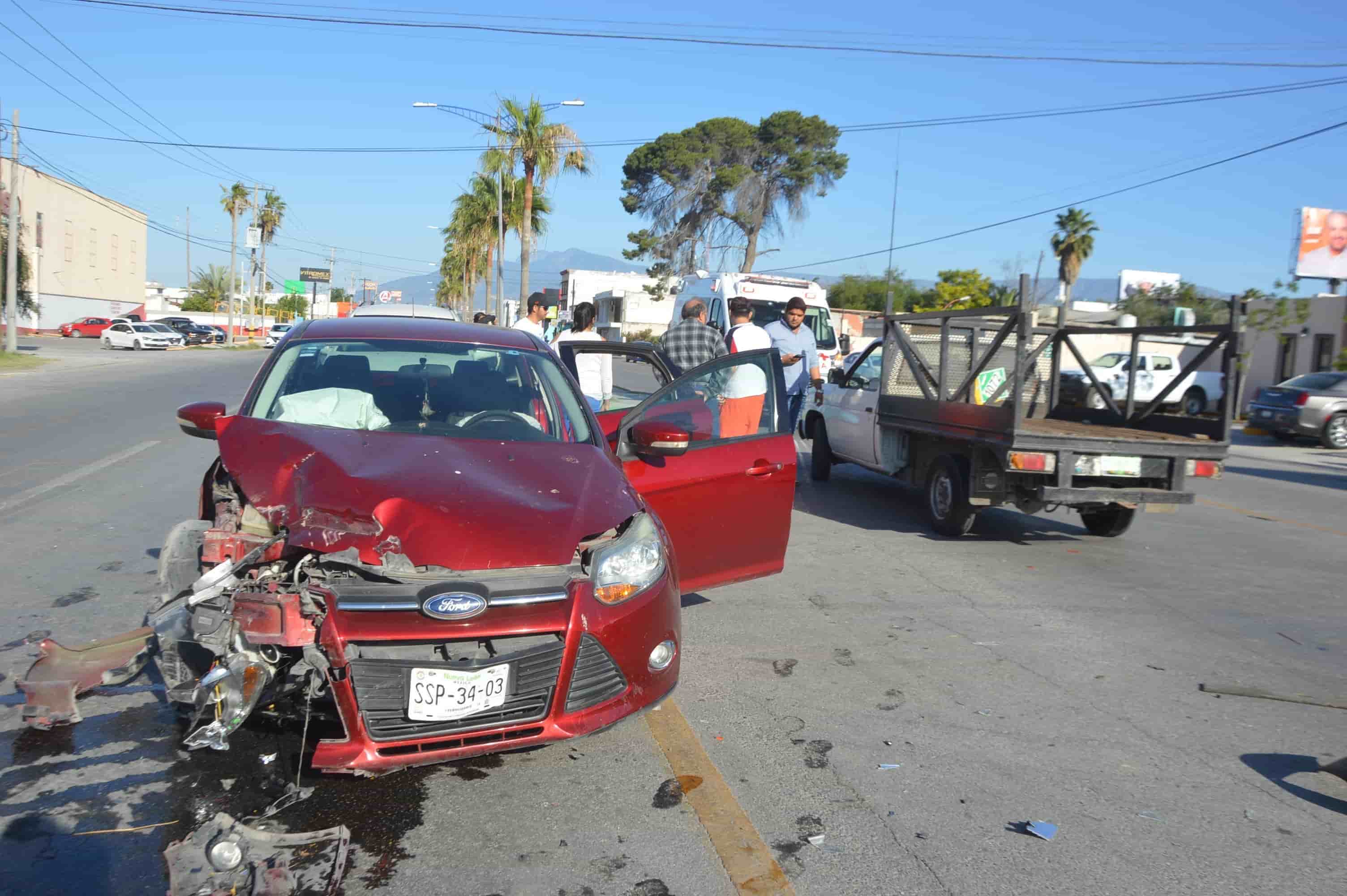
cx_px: 674
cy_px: 448
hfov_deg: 67.4
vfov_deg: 47.8
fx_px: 1009
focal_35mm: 27
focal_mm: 18
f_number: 8
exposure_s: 1/250
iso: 100
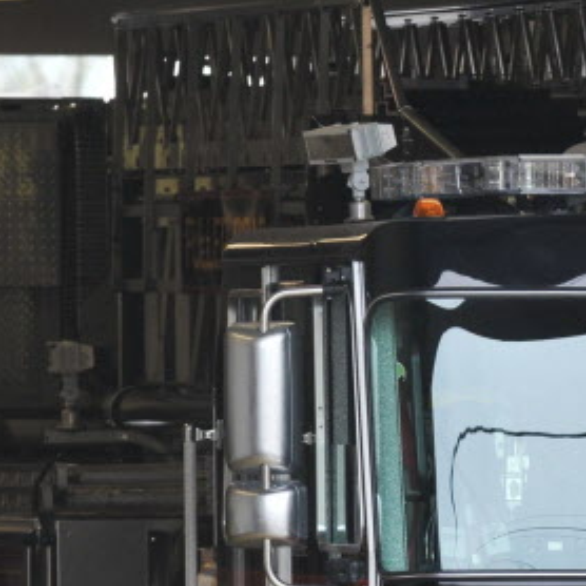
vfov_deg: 1.9
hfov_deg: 1.9
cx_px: 864
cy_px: 630
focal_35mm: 939
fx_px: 17984
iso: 320
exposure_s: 1/200
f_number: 6.3
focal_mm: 200
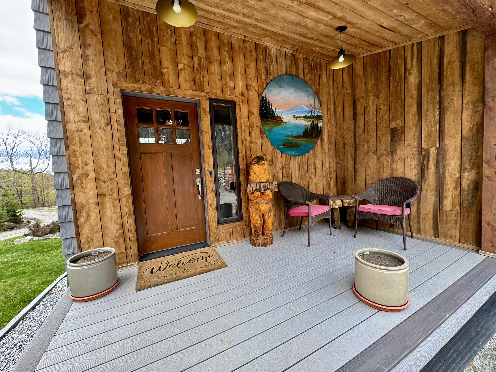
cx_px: 248
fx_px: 201
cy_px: 186
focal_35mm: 14
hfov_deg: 102.1
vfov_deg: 85.7
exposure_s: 1/99
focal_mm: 2.22
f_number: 2.2
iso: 64
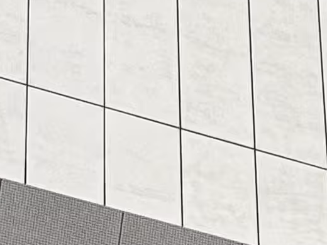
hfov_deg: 5.3
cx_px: 448
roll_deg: -3.6
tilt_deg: +20.3
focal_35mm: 372
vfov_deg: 4.0
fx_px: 3514
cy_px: 409
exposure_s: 1/11364
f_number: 1.78
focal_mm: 6.76
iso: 50
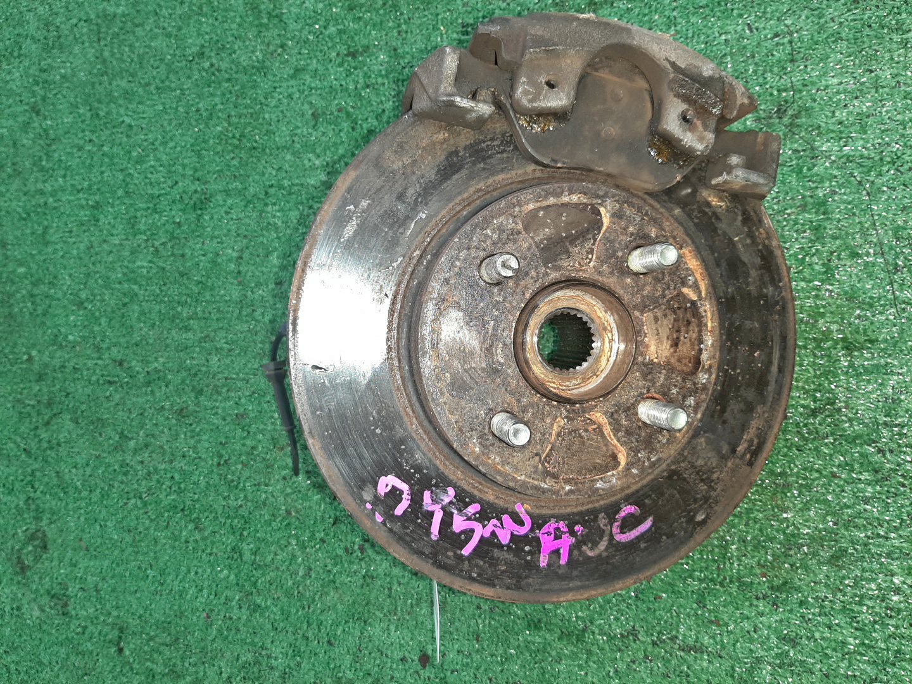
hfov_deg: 67.3
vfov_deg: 53.1
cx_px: 456
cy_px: 342
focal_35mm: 26
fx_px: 685
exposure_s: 1/33
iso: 212
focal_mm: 3.93
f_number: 1.7
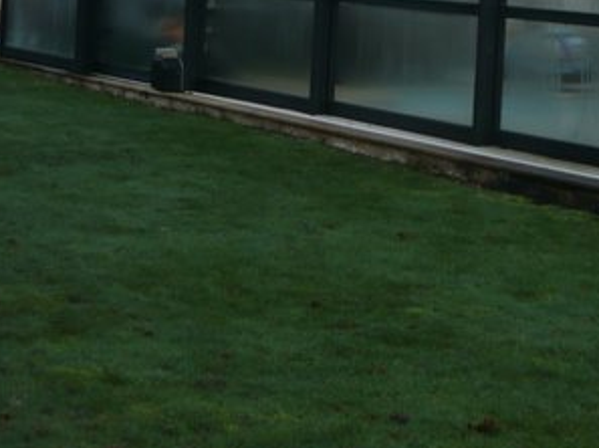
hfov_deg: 21.2
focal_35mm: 89
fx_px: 1538
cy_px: -79
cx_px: 613
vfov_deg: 16.0
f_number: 2.8
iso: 100
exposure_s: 1/40
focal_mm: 5.5
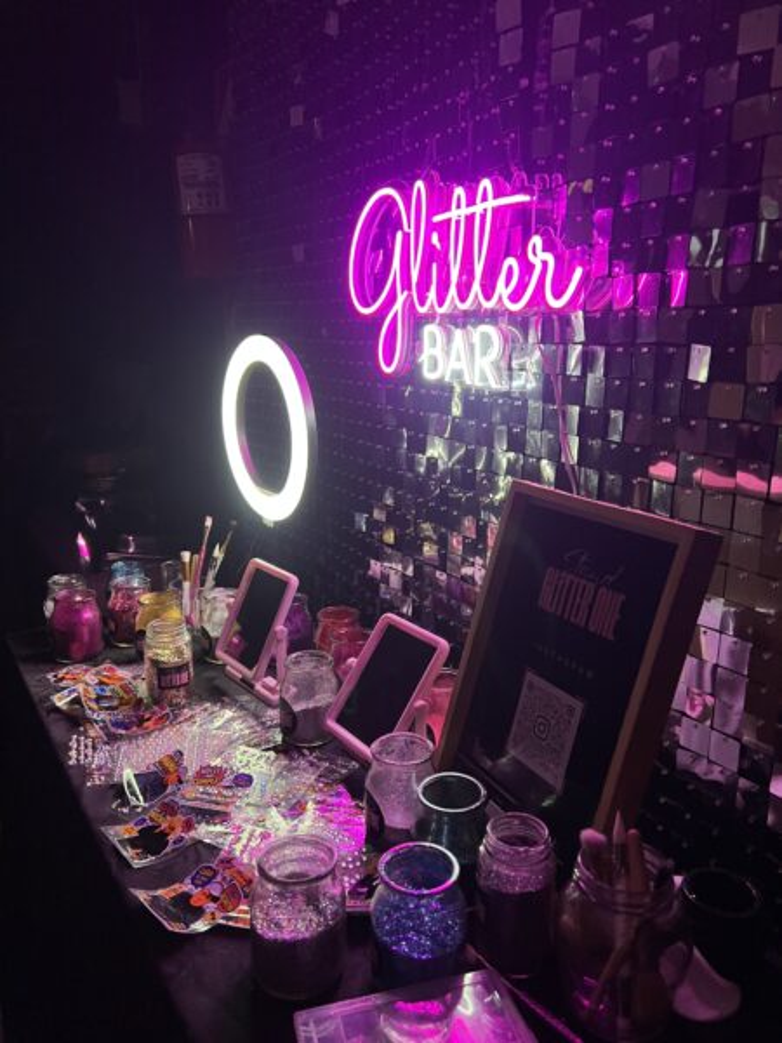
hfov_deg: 53.1
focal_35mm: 26
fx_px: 783
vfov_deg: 67.3
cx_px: 391
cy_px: 522
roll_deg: -0.6
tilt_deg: -12.7
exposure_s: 1/88
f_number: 1.5
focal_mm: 5.7
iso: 125
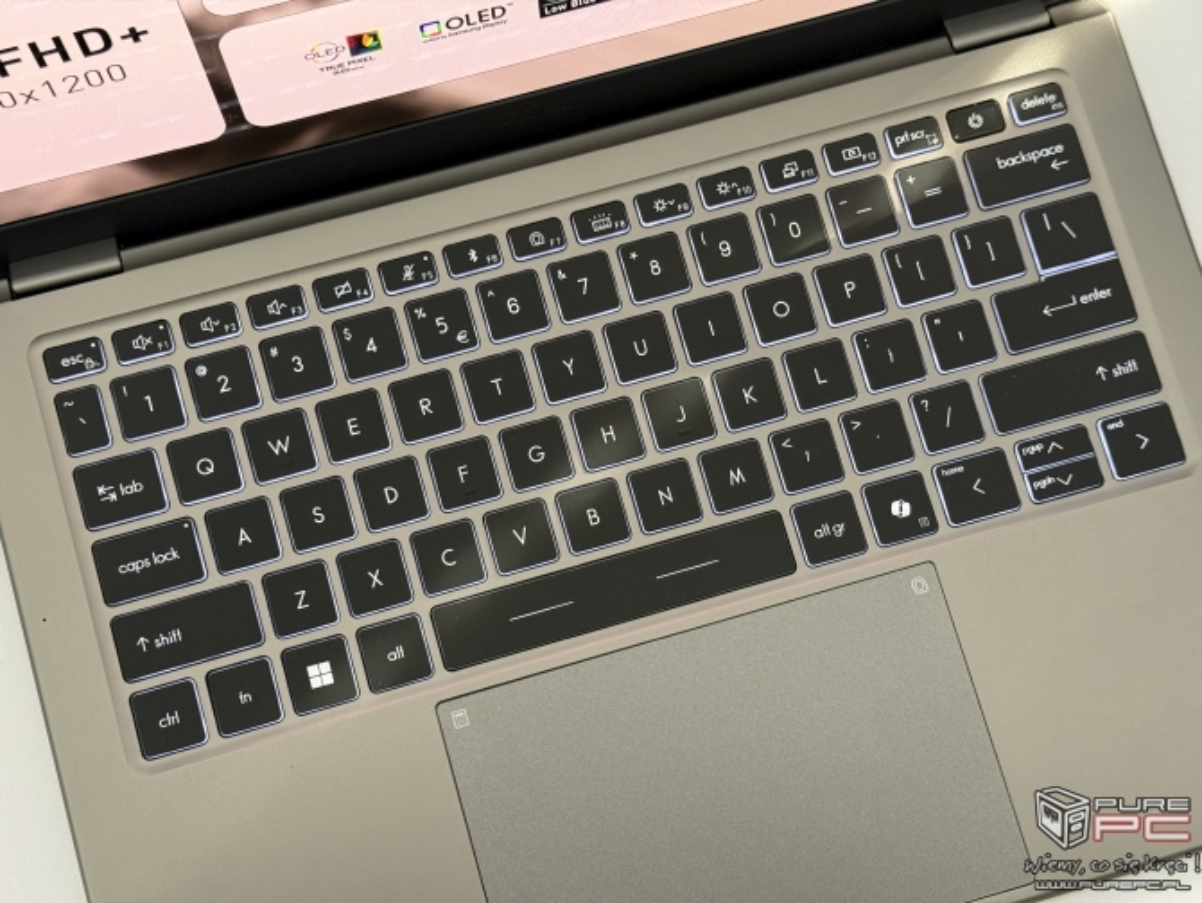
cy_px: 452
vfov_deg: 30.3
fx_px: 1667
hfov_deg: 39.6
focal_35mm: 48
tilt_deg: -81.0
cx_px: 601
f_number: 1.78
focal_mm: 6.76
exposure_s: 1/48
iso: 250
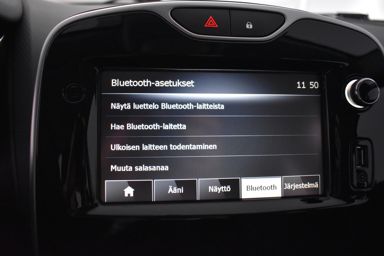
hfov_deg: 67.4
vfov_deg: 47.9
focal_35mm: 27
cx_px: 192
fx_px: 288
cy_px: 128
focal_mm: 18
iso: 3200
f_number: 4
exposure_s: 1/125
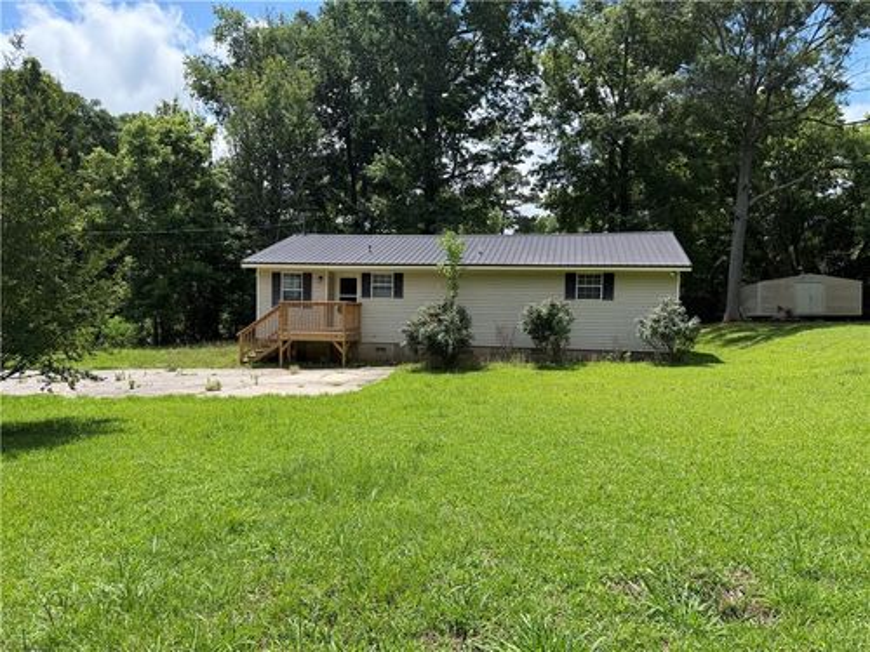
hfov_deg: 71.6
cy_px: 326
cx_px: 435
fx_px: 603
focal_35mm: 24
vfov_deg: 56.8
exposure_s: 1/4167
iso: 100
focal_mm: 6.76
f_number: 1.78
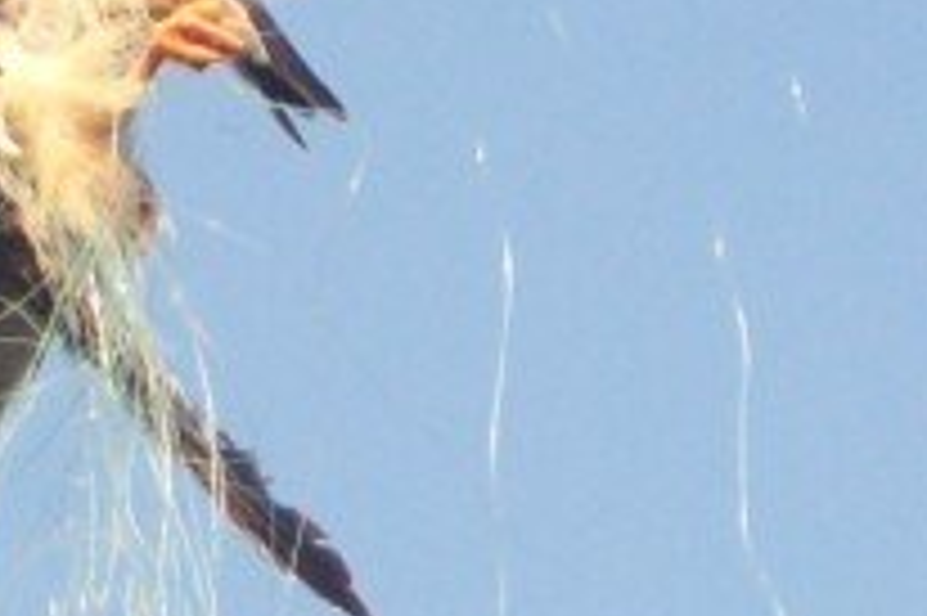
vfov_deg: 2.6
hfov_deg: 3.9
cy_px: 112
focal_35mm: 528
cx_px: 1030
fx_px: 13585
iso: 64
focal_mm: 17.1
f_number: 5.1
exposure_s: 1/113
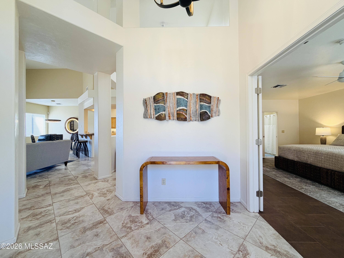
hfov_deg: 102.1
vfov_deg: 85.7
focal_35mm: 14
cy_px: 129
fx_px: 139
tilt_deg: +1.3
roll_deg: +0.0
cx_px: 172
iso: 125
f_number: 2.2
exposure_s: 1/120
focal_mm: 2.22
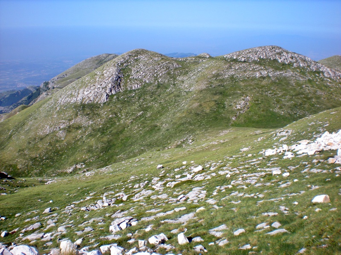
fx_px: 374
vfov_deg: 37.7
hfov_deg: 49.0
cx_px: 170
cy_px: 128
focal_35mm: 38
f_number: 4.6
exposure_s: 1/354
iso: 64
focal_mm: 6.3
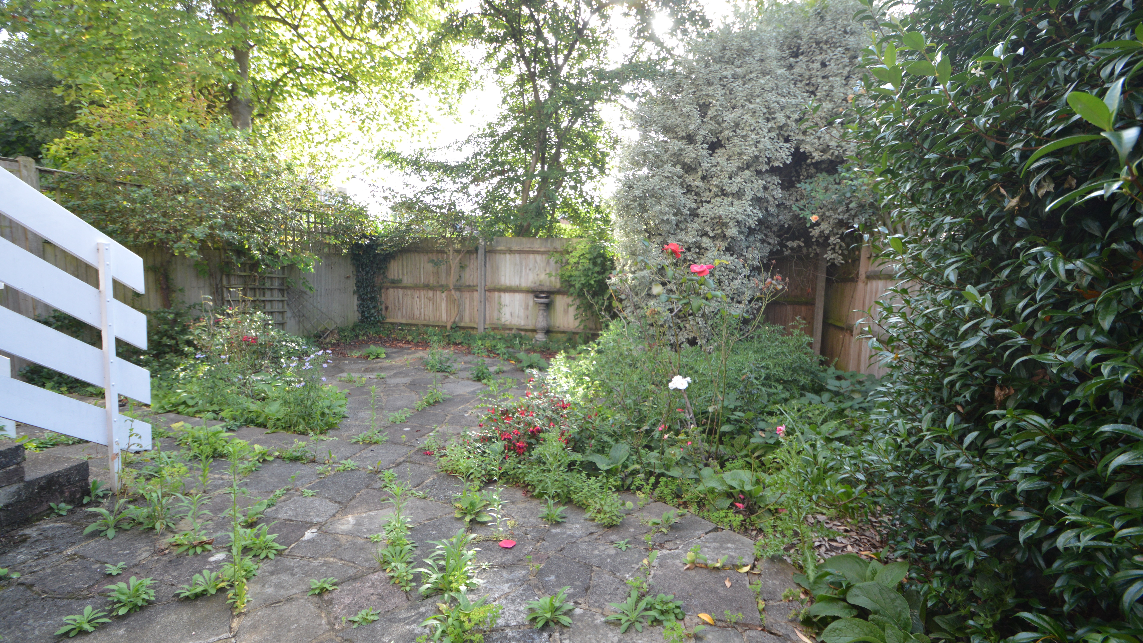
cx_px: 565
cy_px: 319
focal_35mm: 16
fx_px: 485
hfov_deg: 99.4
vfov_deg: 67.1
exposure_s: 1/125
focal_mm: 10
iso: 360
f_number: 5.6
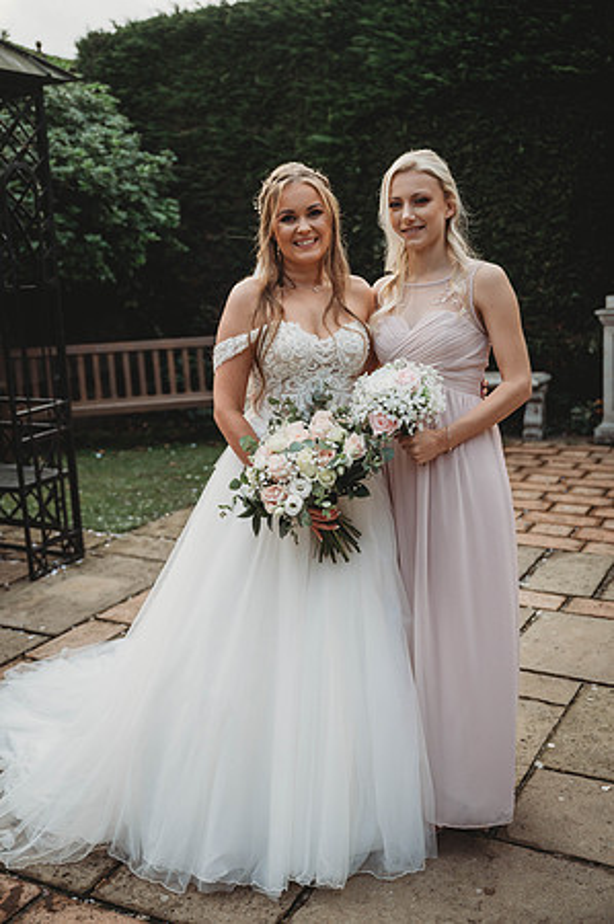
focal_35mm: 39
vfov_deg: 49.6
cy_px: 462
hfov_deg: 34.1
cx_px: 307
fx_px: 1000
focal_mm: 39
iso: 100
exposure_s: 1/1000
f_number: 2.8
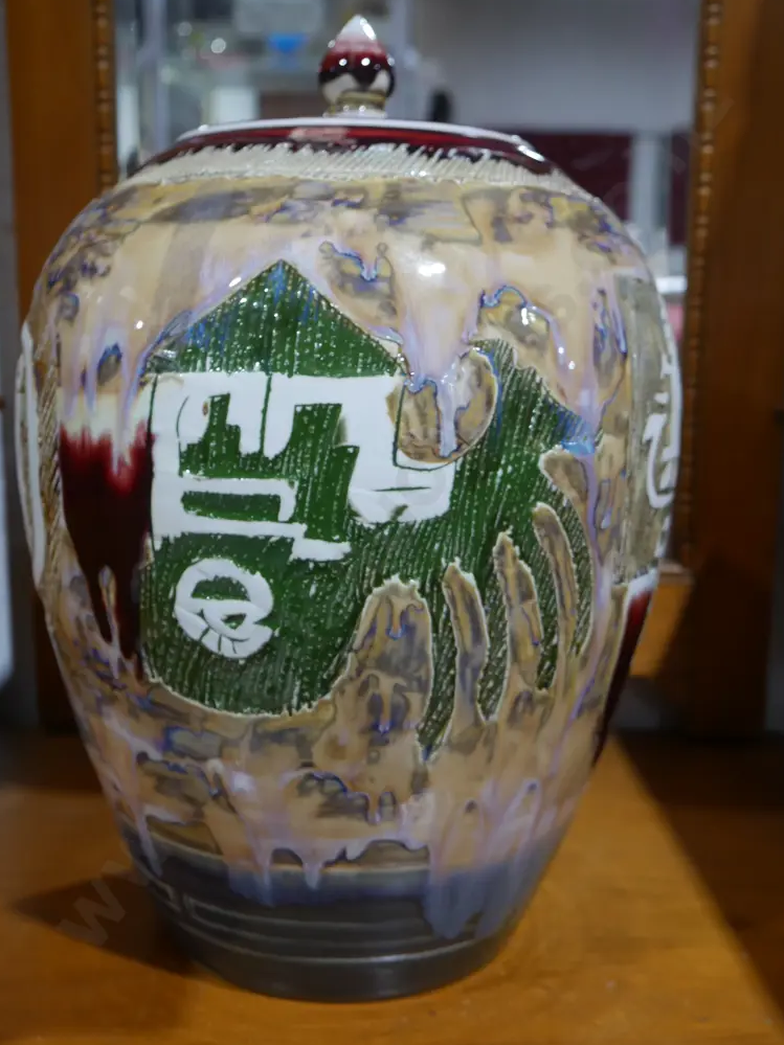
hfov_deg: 35.1
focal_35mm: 41
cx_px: 394
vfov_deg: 45.8
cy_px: 516
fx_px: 1238
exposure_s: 1/60
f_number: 4.4
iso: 640
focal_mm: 20
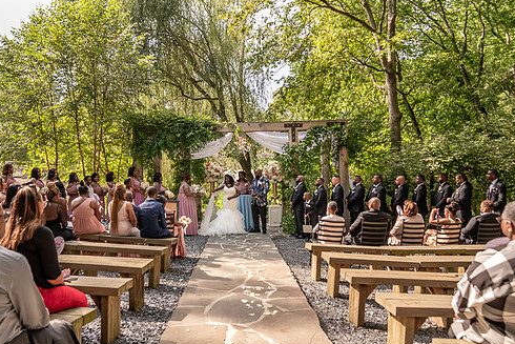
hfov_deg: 63.3
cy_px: 155
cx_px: 217
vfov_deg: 44.9
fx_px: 415
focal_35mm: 29
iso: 200
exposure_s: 1/200
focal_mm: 24
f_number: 4
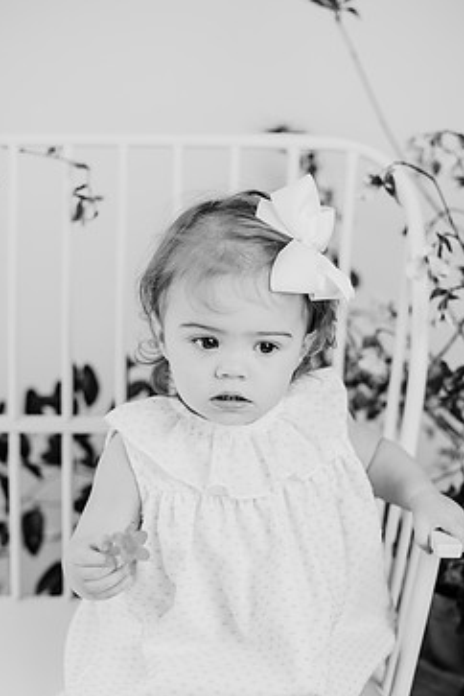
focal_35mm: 62
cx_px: 234
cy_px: 422
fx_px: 1199
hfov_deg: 21.9
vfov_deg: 32.3
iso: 125
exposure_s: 1/160
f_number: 2.5
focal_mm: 50
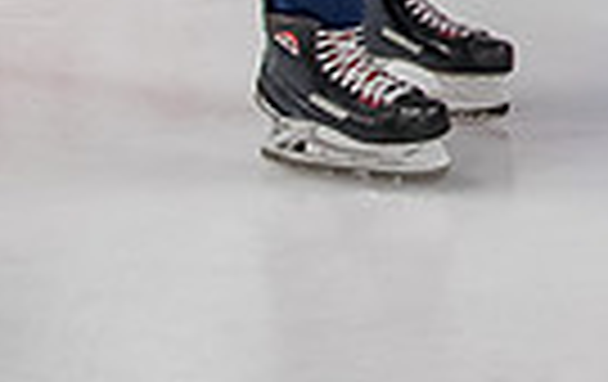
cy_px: -578
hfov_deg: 9.2
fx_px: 3603
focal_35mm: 217
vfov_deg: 5.8
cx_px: 1116
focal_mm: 28
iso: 1250
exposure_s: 1/250
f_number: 4.5
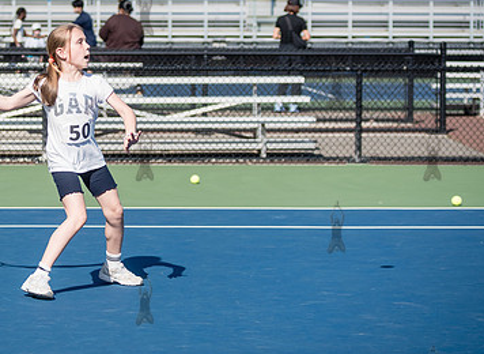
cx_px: 99
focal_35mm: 145
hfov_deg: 13.7
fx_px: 2008
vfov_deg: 10.1
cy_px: 160
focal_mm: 80
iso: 200
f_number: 3.5
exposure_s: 1/2000
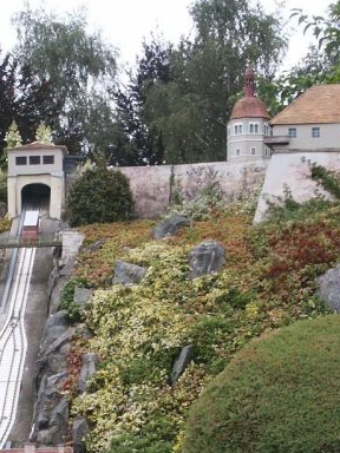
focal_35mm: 100
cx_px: 12
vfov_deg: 19.2
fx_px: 1310
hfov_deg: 14.6
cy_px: 420
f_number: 8
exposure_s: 1/60
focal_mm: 10
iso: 64
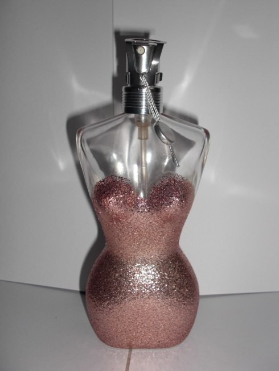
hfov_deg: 39.7
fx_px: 387
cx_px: 140
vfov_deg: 51.3
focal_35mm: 36
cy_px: 186
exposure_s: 1/80
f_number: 7.9
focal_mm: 6.3
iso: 50
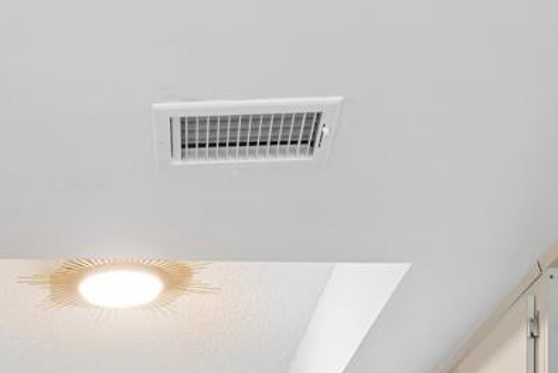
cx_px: 144
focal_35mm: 65
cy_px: 747
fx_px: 1008
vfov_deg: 16.2
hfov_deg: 30.5
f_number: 8
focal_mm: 16
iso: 200
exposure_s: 4
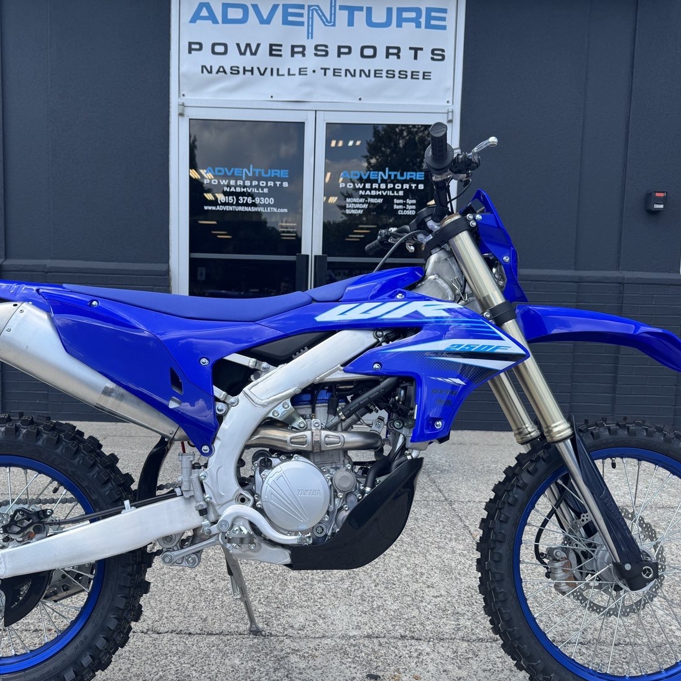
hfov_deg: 52.4
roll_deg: -0.9
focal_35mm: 31
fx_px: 690
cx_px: 293
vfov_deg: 52.5
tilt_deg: -7.5
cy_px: 355
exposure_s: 1/1395
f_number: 1.78
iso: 80
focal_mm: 6.76
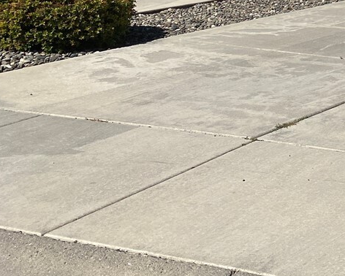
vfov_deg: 16.9
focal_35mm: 86
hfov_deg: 18.5
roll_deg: -1.5
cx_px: 575
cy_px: -79
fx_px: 878
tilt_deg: +0.5
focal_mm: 4.25
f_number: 1.8
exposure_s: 1/6410
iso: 32
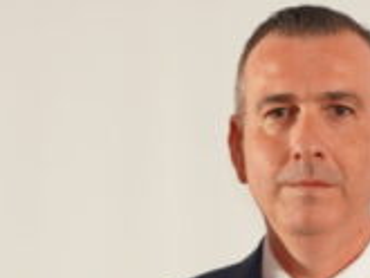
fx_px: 4460
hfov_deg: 4.7
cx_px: 159
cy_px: 569
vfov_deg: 3.5
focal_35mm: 417
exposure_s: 1/200
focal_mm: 70
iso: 1000
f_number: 2.8
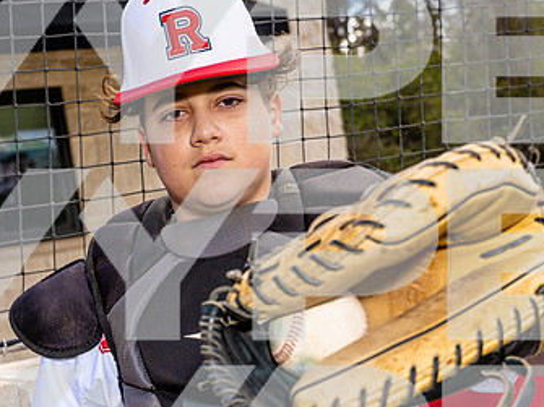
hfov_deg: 26.0
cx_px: 221
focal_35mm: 75
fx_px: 1178
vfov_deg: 19.6
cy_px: 255
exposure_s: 1/250
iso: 100
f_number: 5.6
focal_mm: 45
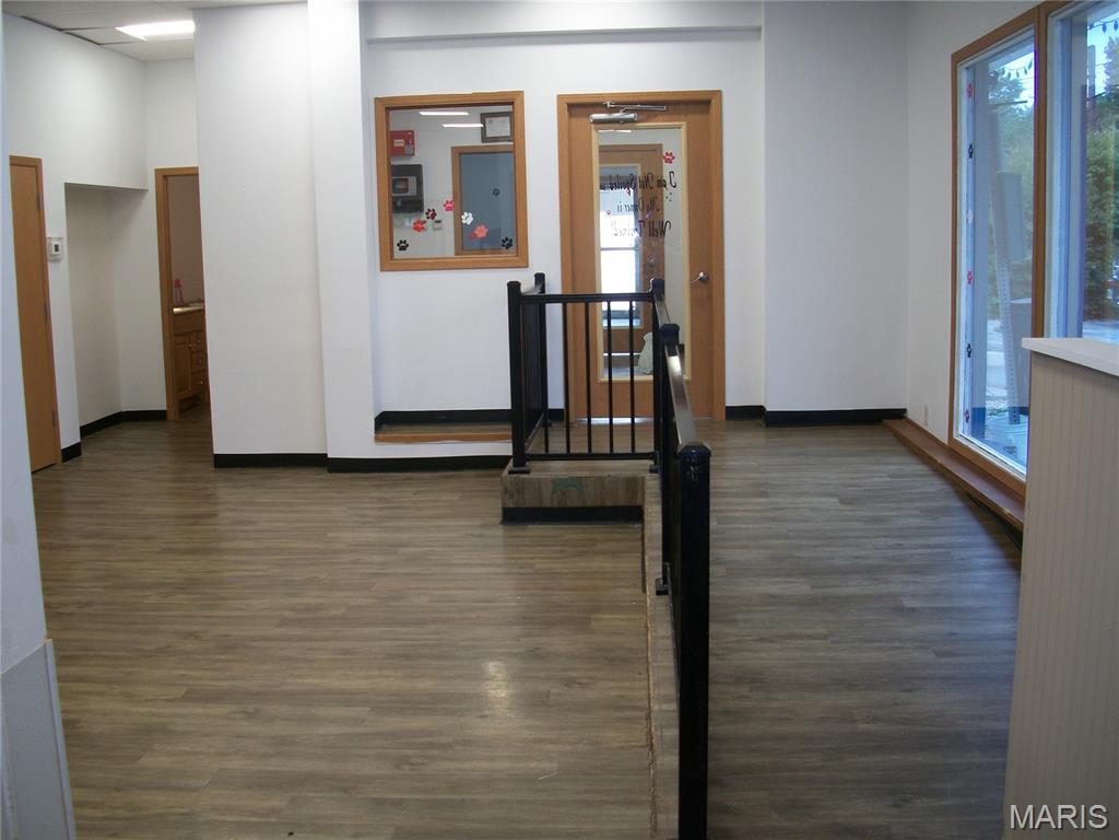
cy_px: 420
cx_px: 560
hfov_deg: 52.6
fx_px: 1131
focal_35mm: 35
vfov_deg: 40.7
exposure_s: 1/30
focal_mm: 6.3
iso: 80
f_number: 3.1
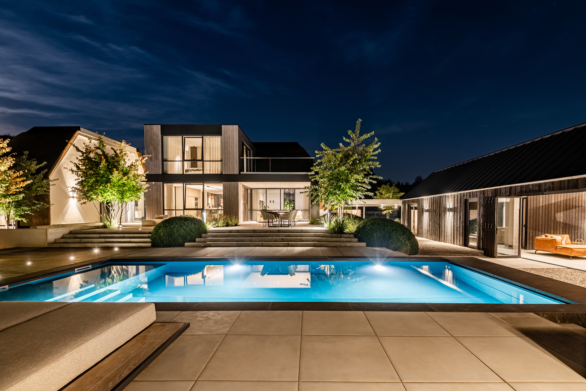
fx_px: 261
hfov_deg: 96.7
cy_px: 196
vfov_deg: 73.8
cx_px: 293
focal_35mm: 16
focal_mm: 16
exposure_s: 1/1.67
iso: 640
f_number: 7.1
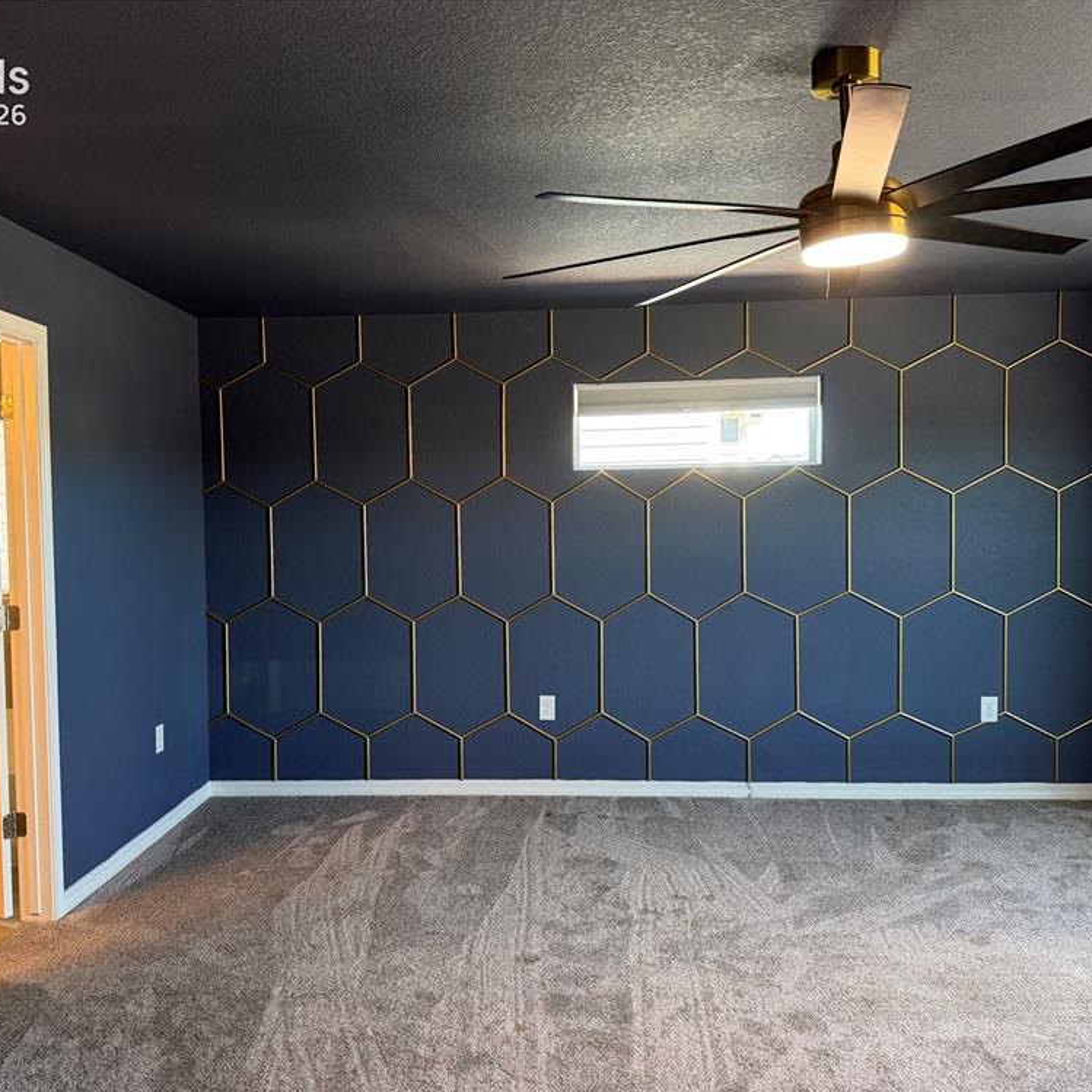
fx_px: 1035
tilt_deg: -2.2
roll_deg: +1.2
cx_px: 491
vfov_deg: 55.6
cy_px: 556
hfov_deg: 55.5
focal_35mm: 29
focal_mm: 6.76
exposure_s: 1/120
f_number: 1.78
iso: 400
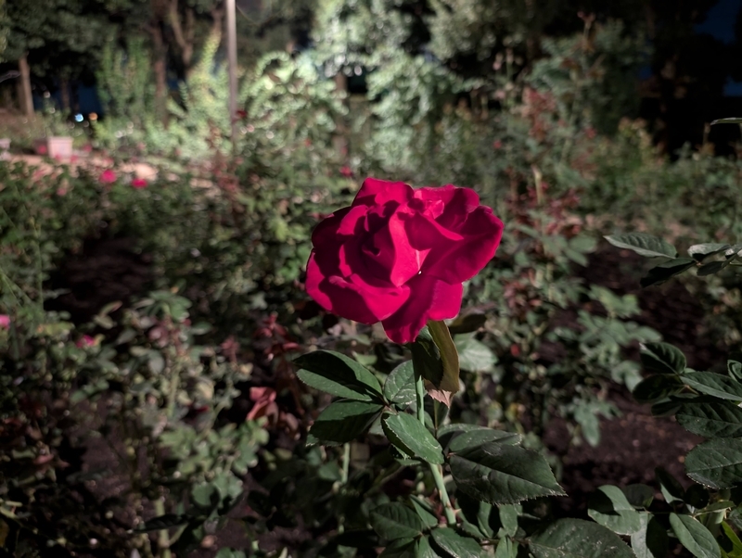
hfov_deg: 71.5
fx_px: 515
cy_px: 279
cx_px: 371
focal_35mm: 24
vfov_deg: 56.9
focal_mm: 6.9
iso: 1270
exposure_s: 1/22
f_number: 1.68
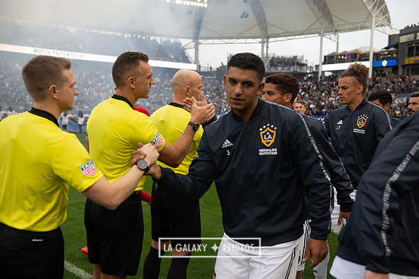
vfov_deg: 33.4
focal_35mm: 40
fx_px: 466
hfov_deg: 48.4
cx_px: 210
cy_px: 140
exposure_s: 1/640
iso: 500
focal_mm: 40
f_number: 3.5
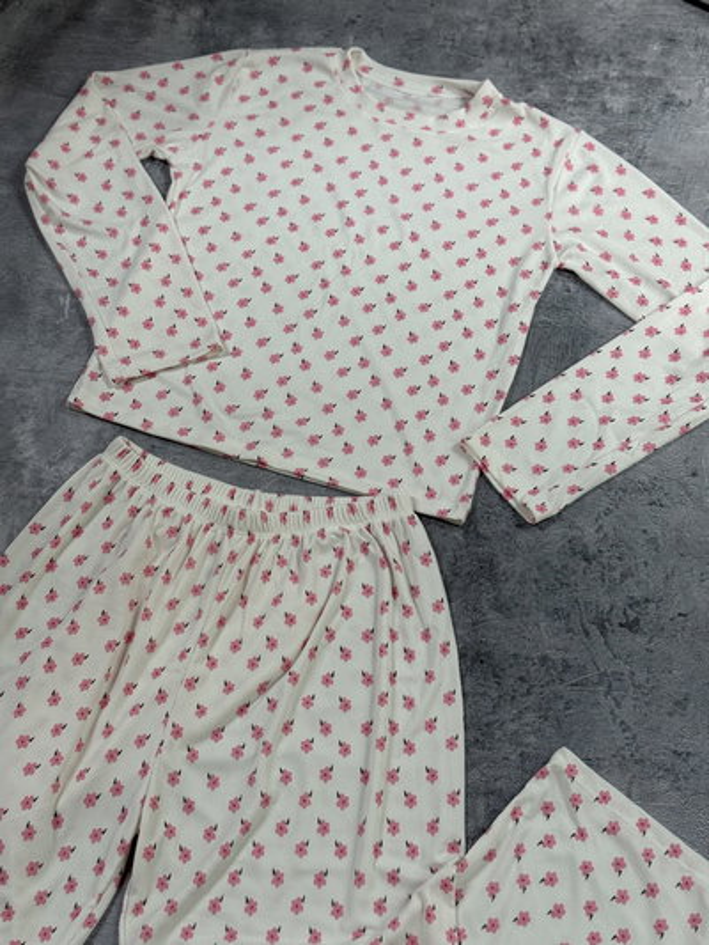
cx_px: 354
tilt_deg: -63.2
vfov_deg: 39.6
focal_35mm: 48
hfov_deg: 30.3
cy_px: 472
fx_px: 1310
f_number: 1.78
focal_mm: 6.76
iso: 64
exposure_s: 1/50
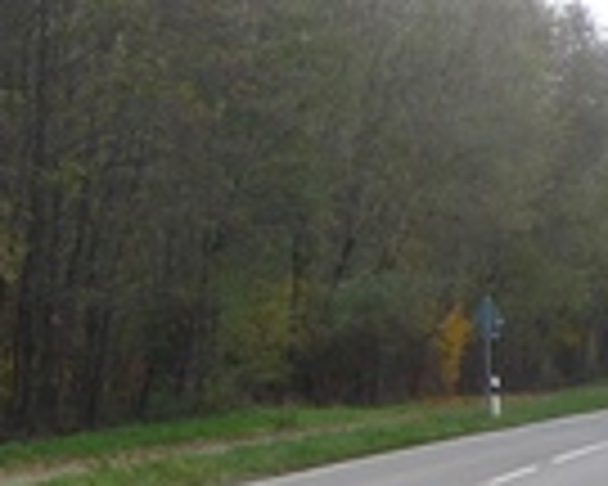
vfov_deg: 13.6
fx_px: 1997
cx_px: -9
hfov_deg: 16.9
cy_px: 522
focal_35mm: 111
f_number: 3.3
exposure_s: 1/80
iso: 100
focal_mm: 5.2
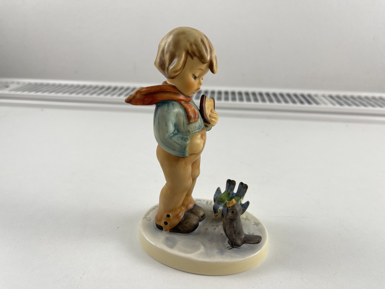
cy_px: 144
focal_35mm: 25
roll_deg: -1.8
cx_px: 192
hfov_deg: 69.4
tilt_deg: -24.6
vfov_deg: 54.9
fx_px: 278
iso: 32
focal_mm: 5.1
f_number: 1.6
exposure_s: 1/263
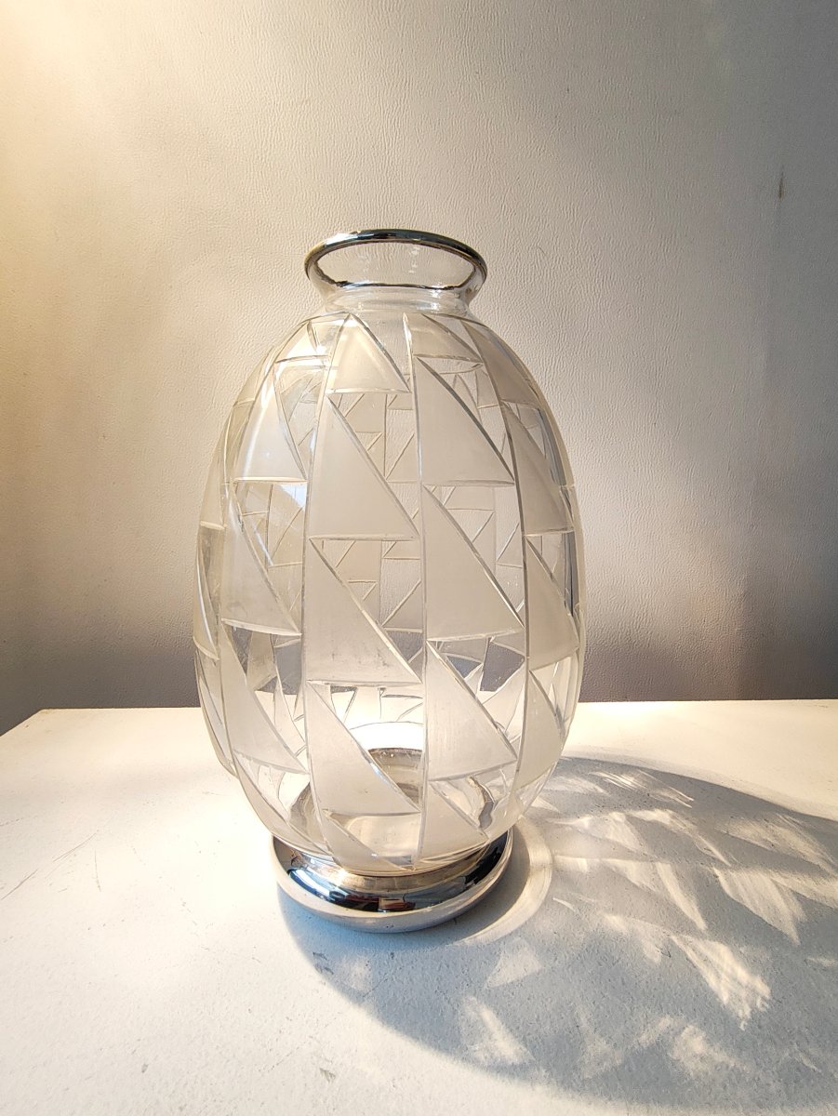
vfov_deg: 91.0
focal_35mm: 17
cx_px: 419
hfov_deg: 74.8
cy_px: 558
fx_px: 548
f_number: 2.2
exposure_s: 1/100
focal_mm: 1.64
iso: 122
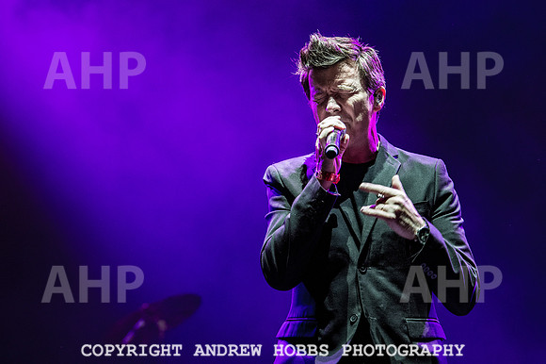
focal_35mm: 142
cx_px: 299
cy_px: 165
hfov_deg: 14.4
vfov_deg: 9.6
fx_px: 2156
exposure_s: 1/200
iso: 6400
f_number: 4.5
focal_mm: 130
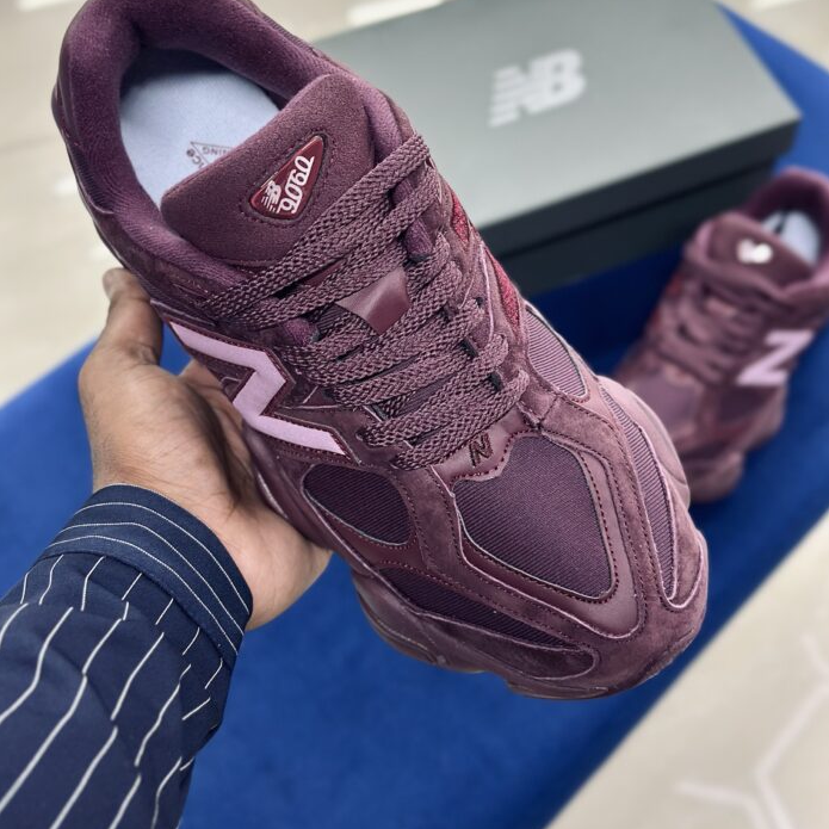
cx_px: 415
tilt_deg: -57.3
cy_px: 339
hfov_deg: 30.0
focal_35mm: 57
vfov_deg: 30.0
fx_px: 1544
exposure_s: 1/100
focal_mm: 6.86
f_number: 1.78
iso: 160
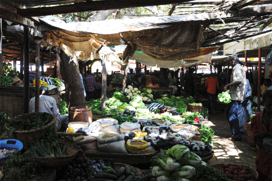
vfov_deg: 34.1
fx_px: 294
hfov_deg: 49.6
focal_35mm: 39
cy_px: 90
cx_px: 136
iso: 320
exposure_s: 1/80
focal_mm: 26
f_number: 8
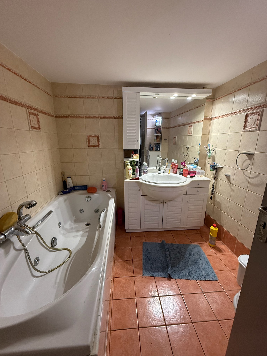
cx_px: 134
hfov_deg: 85.7
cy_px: 178
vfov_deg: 102.1
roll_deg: -0.9
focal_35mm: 14
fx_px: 144
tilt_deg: -13.0
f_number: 2.2
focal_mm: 2.22
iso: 400
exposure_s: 1/100
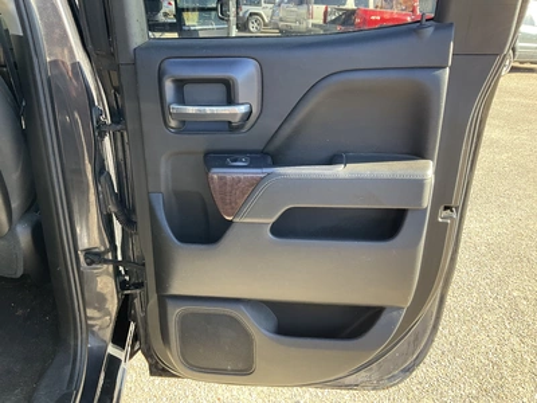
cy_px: 202
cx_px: 268
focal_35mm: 29
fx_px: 450
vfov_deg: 48.2
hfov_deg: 61.7
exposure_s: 1/122
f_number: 1.8
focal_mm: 3
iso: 50
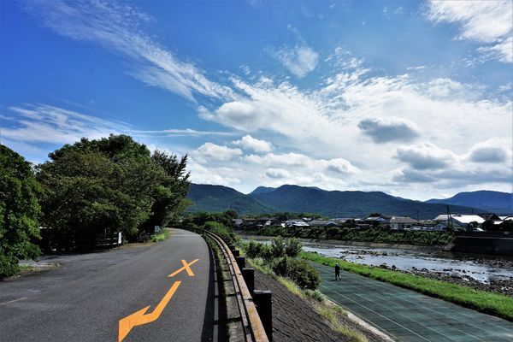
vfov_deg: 53.1
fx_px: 342
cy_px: 171
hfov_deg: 73.7
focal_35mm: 24
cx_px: 256
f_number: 11
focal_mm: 16
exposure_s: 1/250
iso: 100
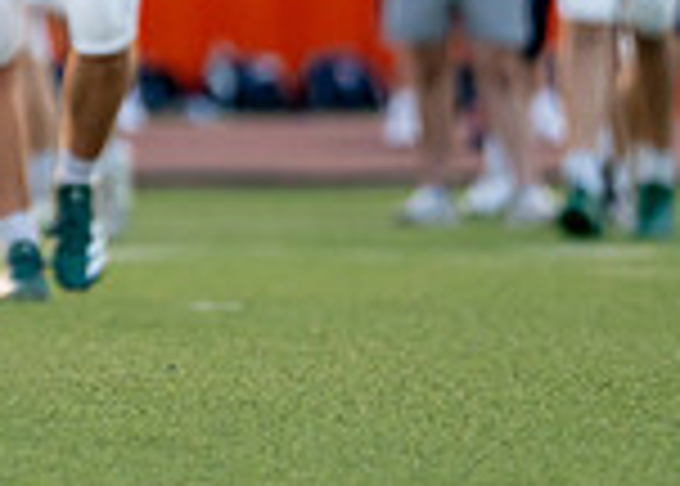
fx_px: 18722
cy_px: -175
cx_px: -443
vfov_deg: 1.5
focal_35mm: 969
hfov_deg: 2.1
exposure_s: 1/1000
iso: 640
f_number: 2.8
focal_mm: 200
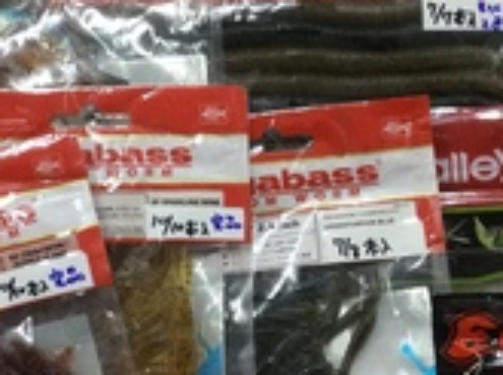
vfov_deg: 13.1
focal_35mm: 113
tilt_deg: -73.2
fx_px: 1638
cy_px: 204
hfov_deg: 17.4
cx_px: 162
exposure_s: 1/30
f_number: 2.4
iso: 40
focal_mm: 3.3
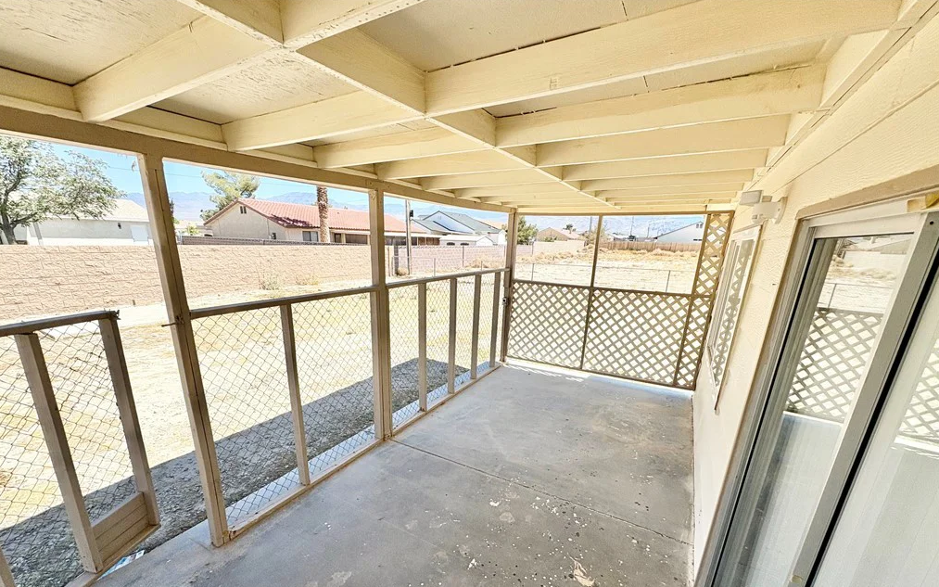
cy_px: 353
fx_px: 384
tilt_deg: -17.2
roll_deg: -1.4
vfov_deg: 73.9
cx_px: 466
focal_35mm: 15
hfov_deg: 101.5
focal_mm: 2.22
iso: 50
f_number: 2.2
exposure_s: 1/1976
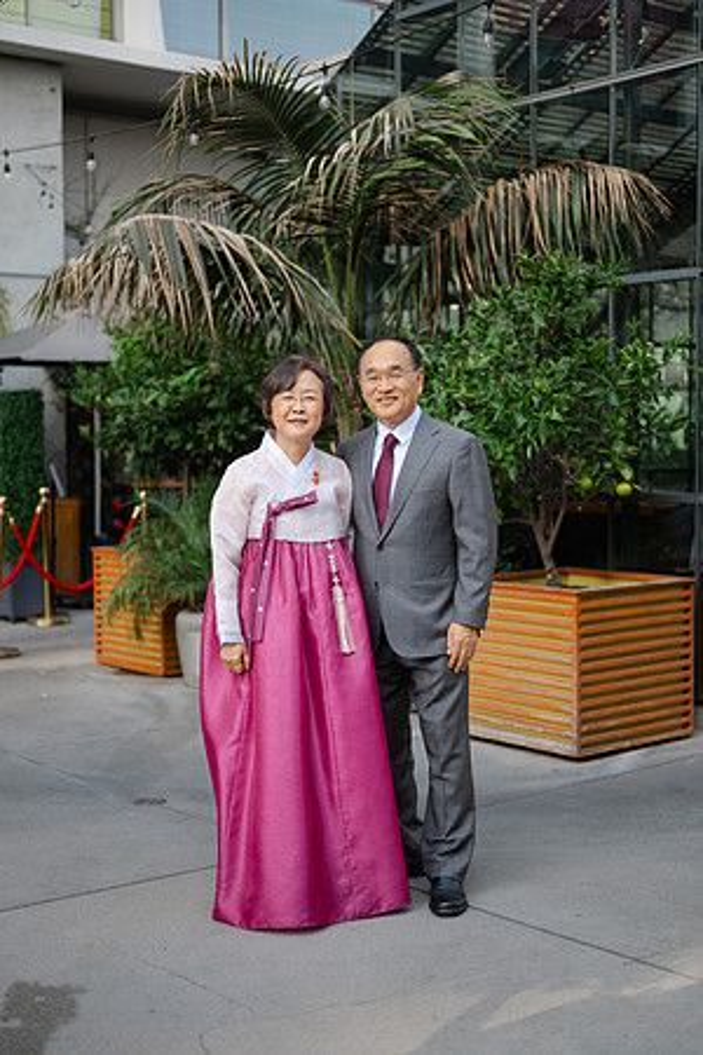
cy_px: 528
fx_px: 1464
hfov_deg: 27.0
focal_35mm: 50
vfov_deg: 39.6
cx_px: 352
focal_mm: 50
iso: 80
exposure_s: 1/500
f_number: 2
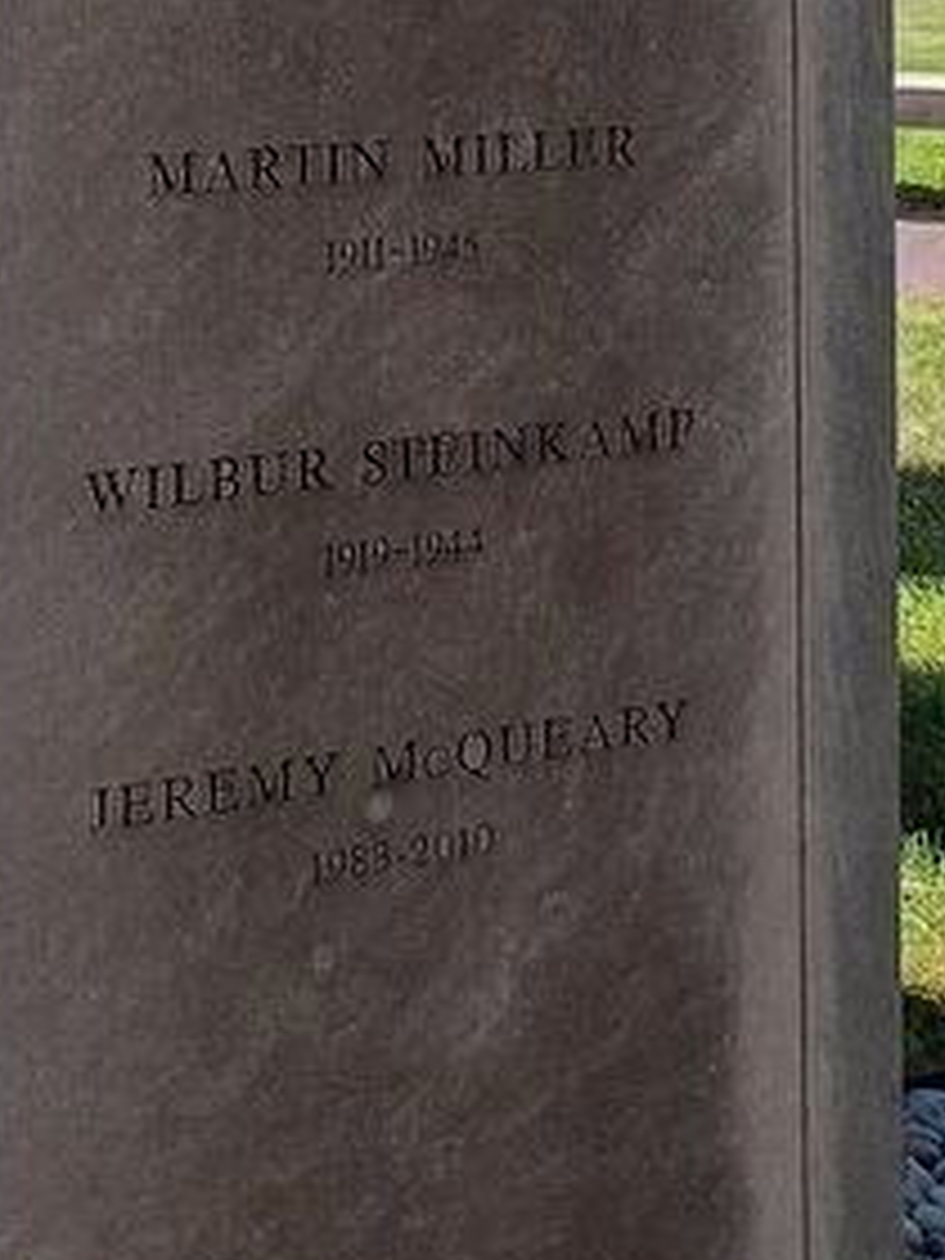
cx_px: 374
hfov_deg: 17.8
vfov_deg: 22.5
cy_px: -45
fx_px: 3021
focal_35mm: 83
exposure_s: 1/338
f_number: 1.8
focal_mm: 4.27
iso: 100
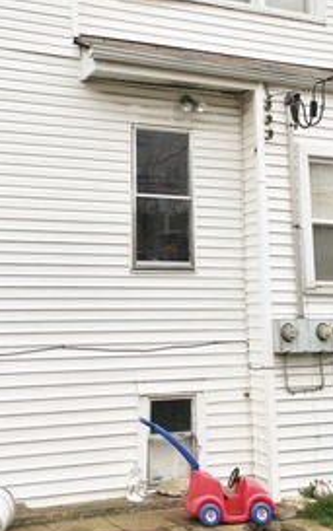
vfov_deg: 36.9
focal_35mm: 54
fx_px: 783
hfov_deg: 24.0
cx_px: 132
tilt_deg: +11.8
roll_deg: +0.3
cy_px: 152
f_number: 2.2
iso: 25
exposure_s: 1/950
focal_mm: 4.15
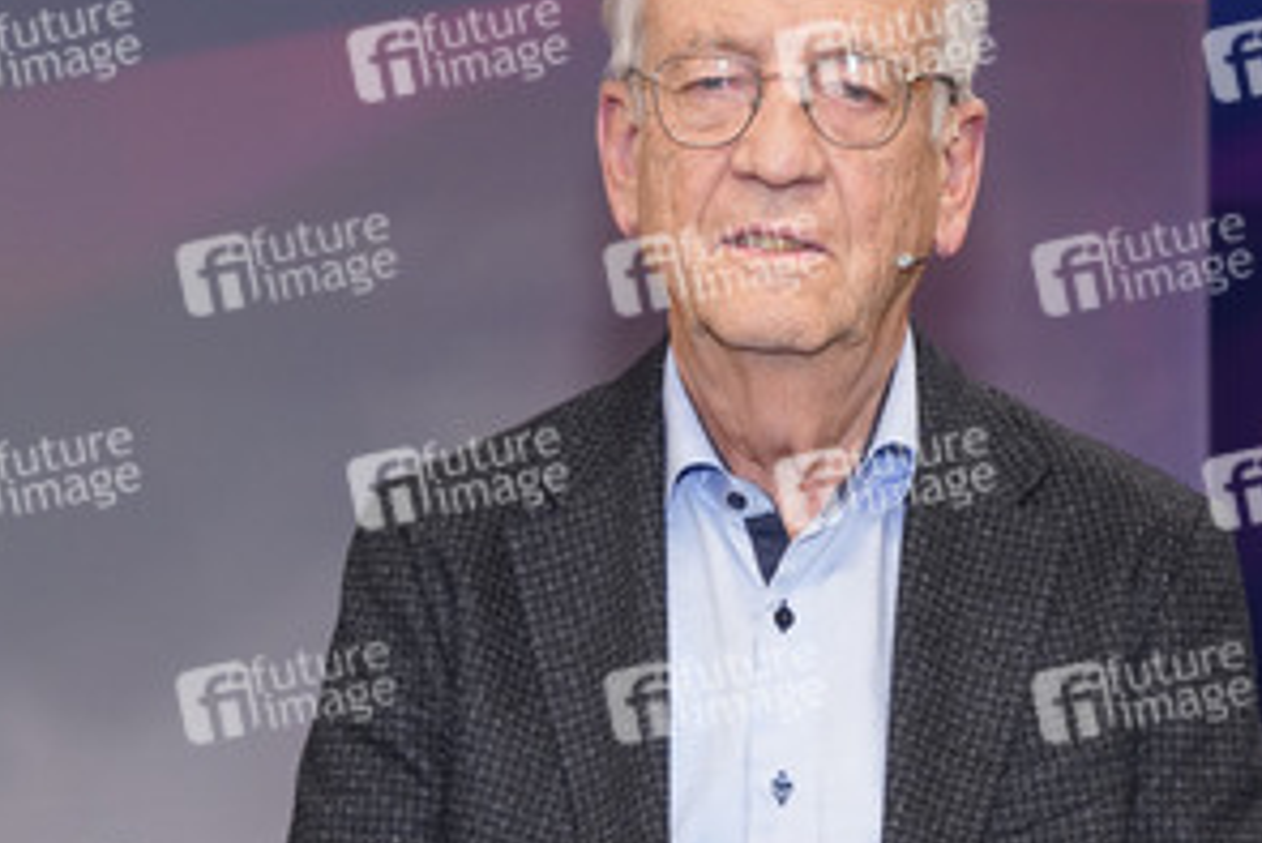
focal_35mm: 58
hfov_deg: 34.3
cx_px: 772
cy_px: 372
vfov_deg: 23.4
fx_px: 2034
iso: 2000
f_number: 5
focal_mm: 38
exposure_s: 1/160
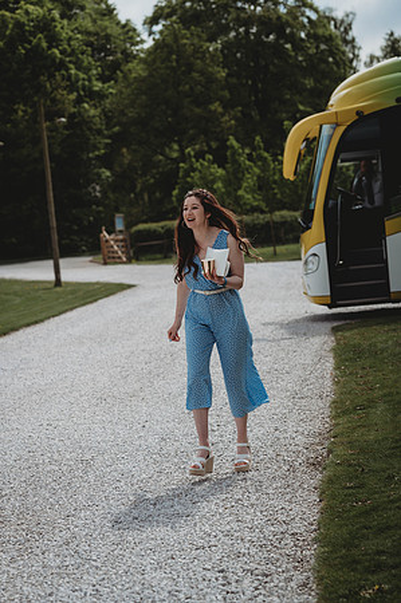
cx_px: 200
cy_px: 302
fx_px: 1423
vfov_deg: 23.9
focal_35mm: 85
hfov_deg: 16.0
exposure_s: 1/2000
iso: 100
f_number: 4
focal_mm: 85
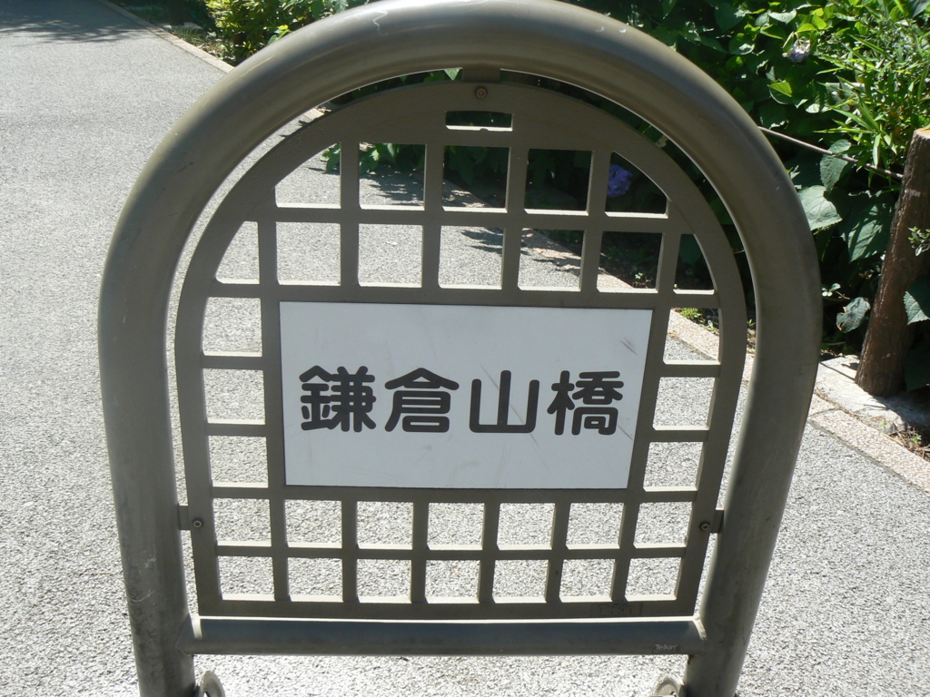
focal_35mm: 36
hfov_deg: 51.4
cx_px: 465
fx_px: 967
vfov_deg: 39.7
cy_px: 348
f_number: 5.6
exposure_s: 1/250
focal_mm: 6
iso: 80
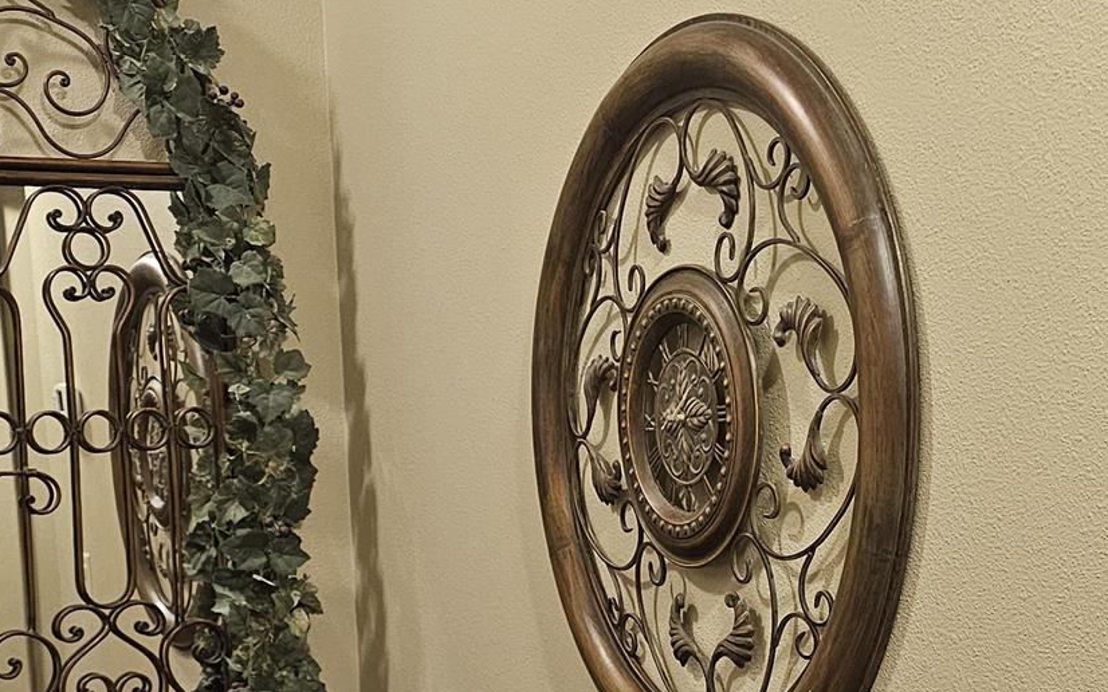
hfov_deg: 30.2
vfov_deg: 18.8
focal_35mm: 68
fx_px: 2053
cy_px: 613
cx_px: 597
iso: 640
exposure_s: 1/40
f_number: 1.7
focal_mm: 6.3
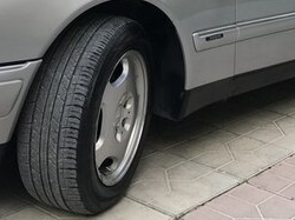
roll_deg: -1.2
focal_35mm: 74
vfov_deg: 19.0
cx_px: 156
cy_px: -30
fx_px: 630
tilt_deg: -4.9
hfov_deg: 26.3
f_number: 1.8
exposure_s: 1/149
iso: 20
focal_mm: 3.99
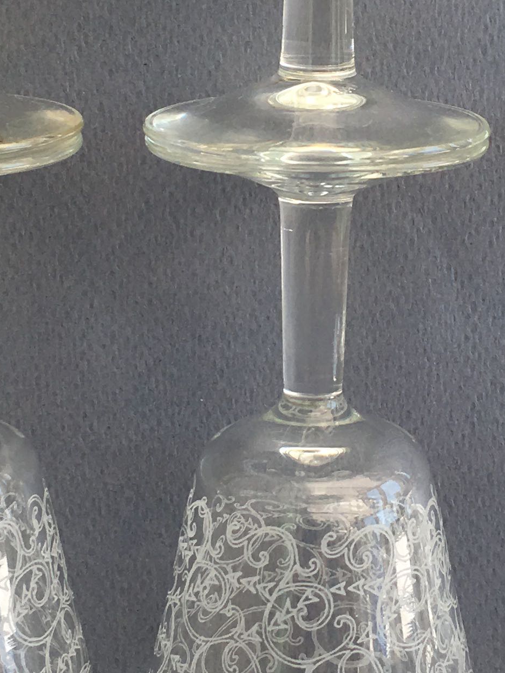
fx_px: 1828
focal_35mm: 94
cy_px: 173
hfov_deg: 15.7
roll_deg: +0.7
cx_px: 314
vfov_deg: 20.7
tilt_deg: -11.1
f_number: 2.2
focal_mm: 4.15
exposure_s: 1/299
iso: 25
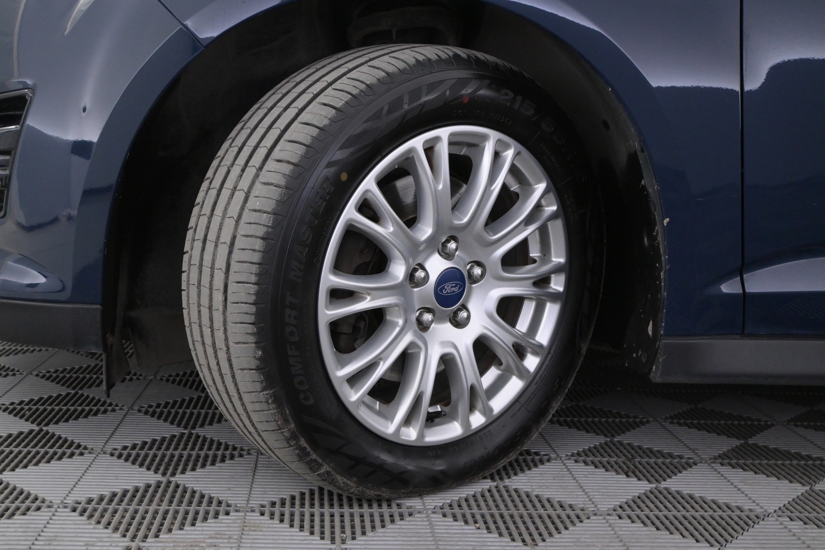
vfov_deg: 31.9
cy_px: 275
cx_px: 412
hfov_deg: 46.4
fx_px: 962
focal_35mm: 42
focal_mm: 28
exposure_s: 1/100
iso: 2500
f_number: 5
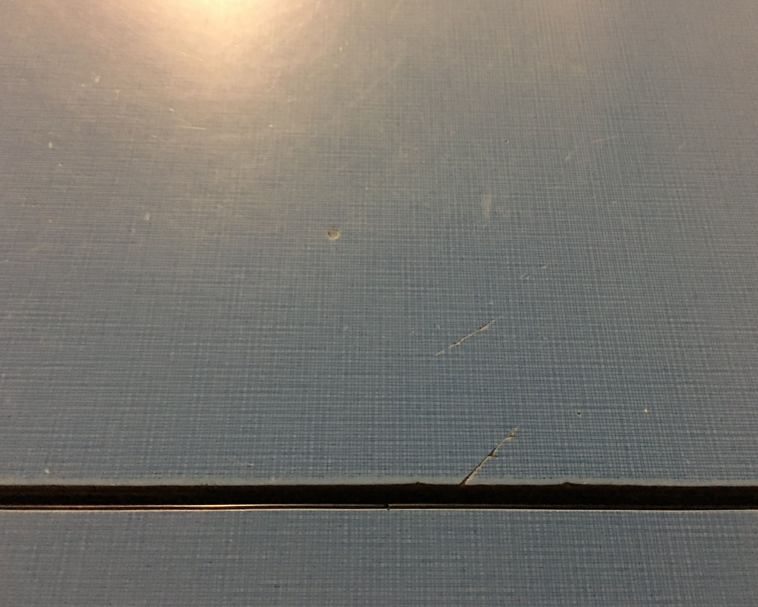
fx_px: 695
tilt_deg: -62.8
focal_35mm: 31
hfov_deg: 57.1
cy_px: 305
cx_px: 409
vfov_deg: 47.1
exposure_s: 1/4
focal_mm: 4.15
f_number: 2.2
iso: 160
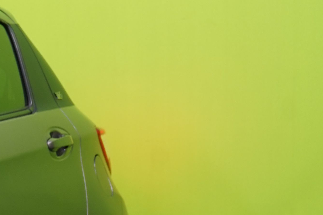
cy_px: 188
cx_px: -389
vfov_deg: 5.0
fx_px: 2440
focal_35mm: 272
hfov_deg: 7.2
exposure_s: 1/25
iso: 400
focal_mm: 61
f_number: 5.6
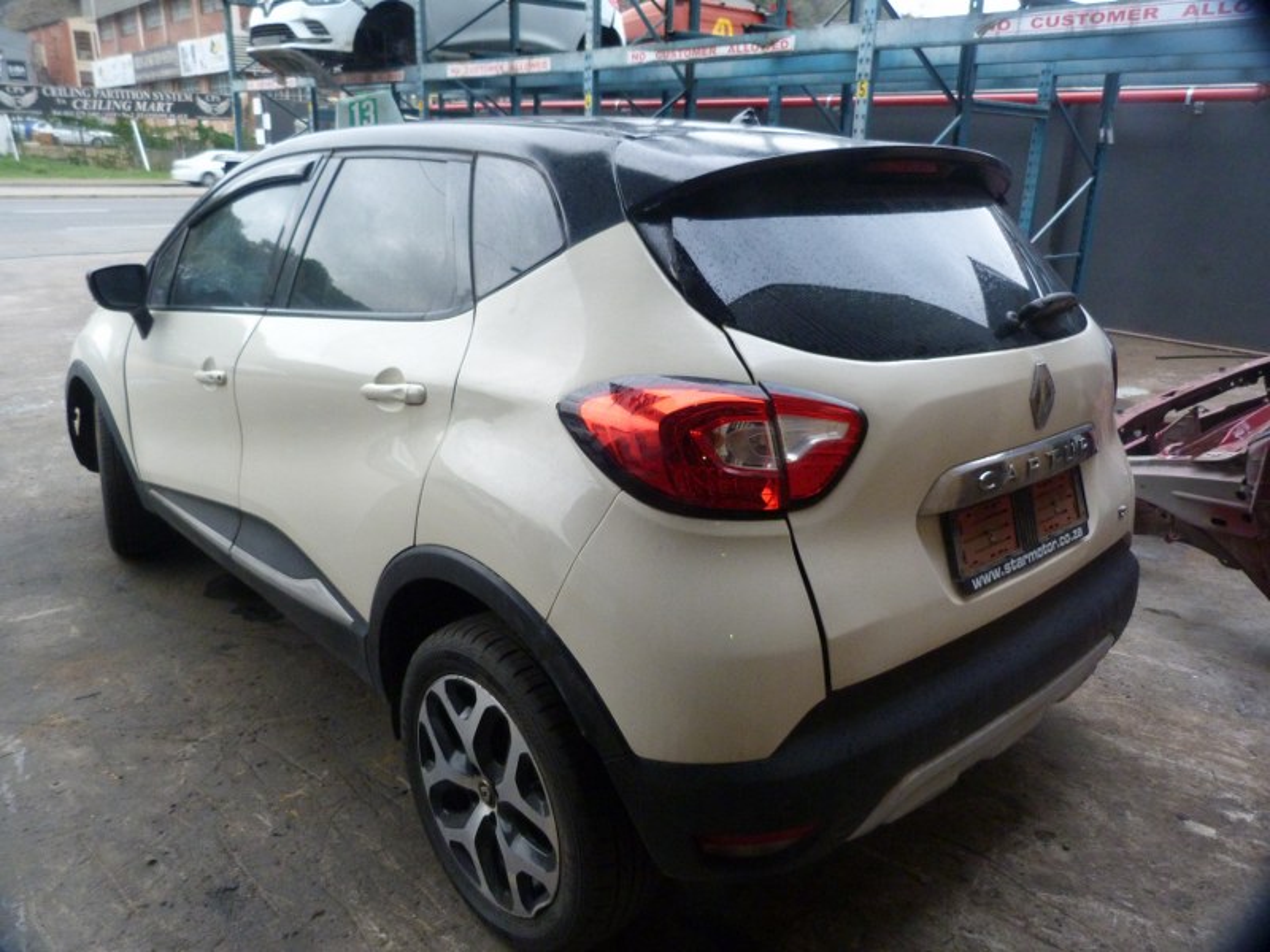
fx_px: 917
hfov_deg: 69.4
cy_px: 476
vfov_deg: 54.9
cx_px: 635
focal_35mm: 25
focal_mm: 4.5
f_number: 2.8
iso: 400
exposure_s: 1/60
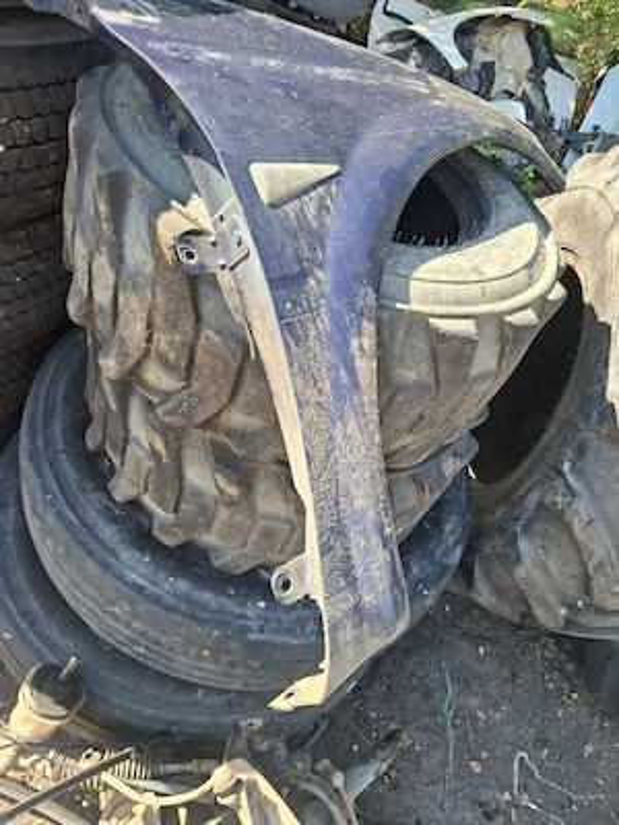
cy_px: 412
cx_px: 310
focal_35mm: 23
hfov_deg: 58.9
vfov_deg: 73.9
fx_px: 548
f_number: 1.8
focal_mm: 5.54
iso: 50
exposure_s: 1/357
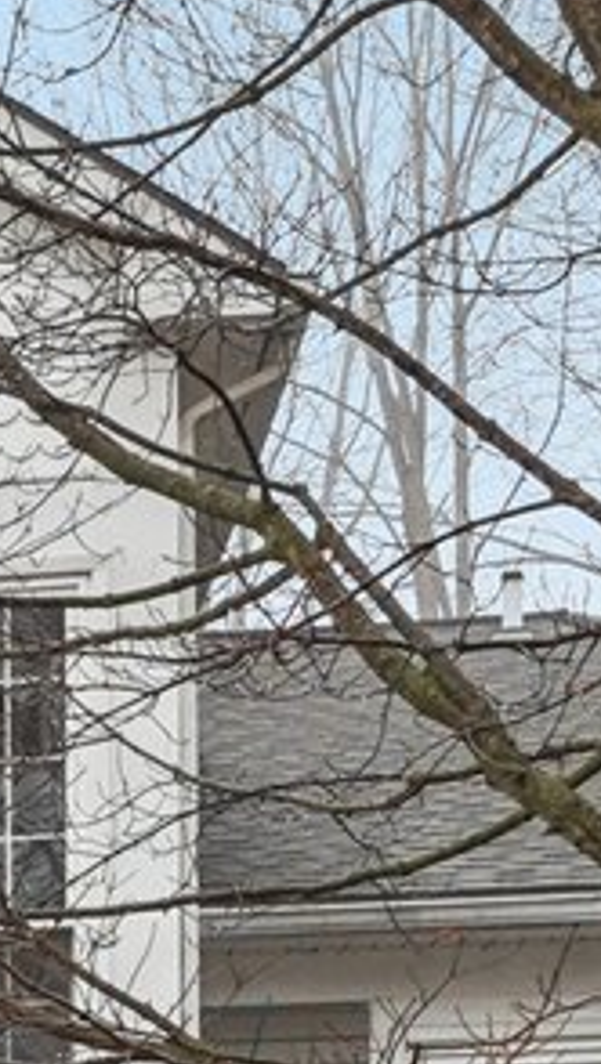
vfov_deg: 13.3
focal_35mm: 153
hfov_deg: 6.9
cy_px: 1544
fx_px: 4322
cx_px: -1390
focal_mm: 21
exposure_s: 1/250
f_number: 8
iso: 400
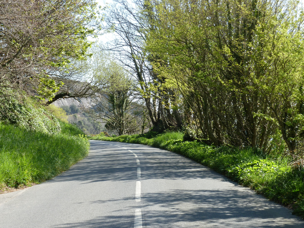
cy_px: 114
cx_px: 152
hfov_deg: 29.0
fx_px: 588
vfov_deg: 21.9
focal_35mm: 67
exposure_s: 1/160
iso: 80
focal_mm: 11
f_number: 4.1
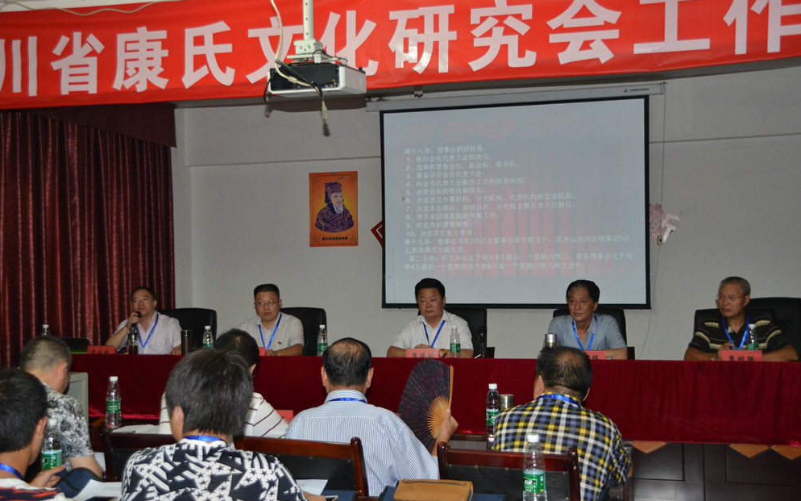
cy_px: 263
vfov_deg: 28.9
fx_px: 972
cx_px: 400
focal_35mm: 45
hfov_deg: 44.8
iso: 800
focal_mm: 29
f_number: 4
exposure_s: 1/60
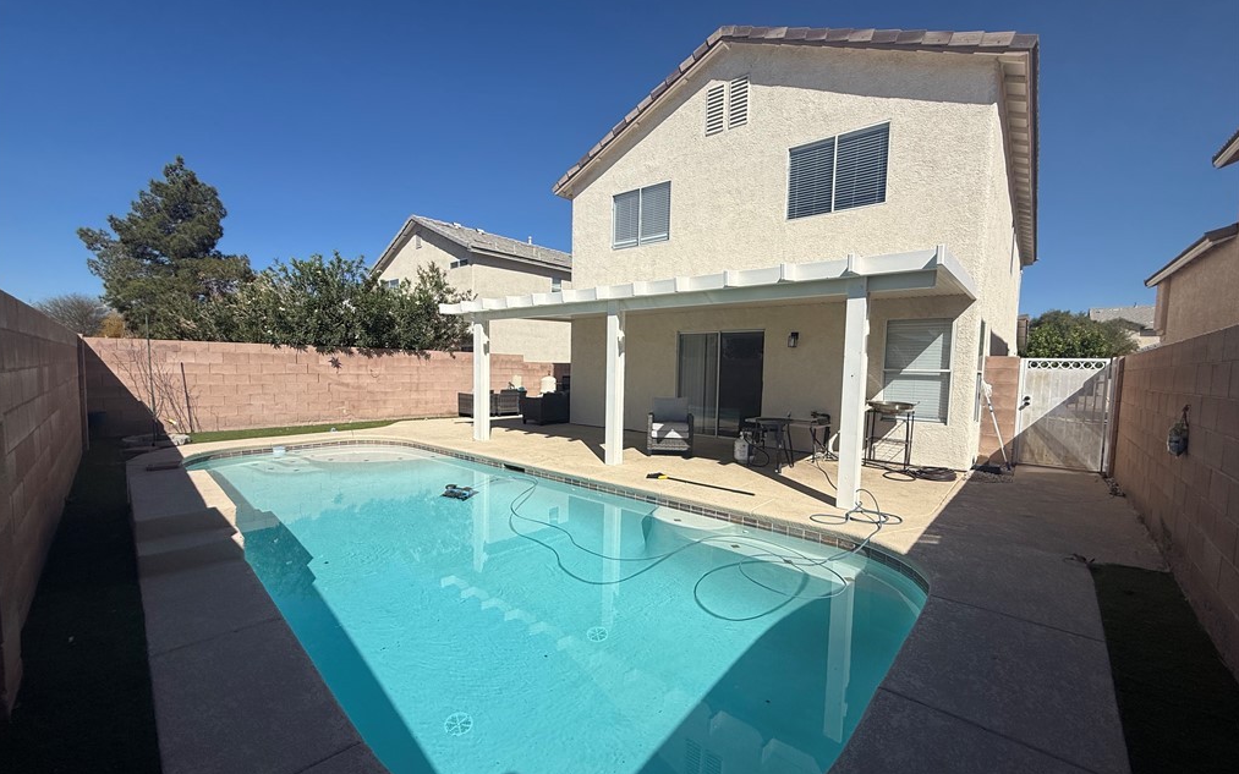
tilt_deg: -3.1
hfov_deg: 101.5
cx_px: 615
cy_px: 406
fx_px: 506
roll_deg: -1.3
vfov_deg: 74.7
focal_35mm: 15
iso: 50
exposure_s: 1/5155
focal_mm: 2.22
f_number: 2.2
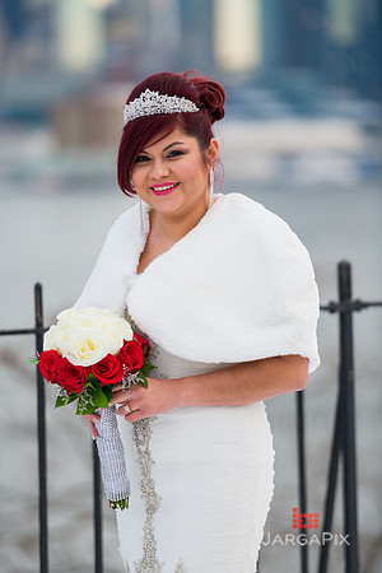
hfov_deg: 6.9
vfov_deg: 10.3
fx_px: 3183
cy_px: 286
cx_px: 191
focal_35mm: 200
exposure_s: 1/640
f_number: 3.2
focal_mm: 200
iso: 200
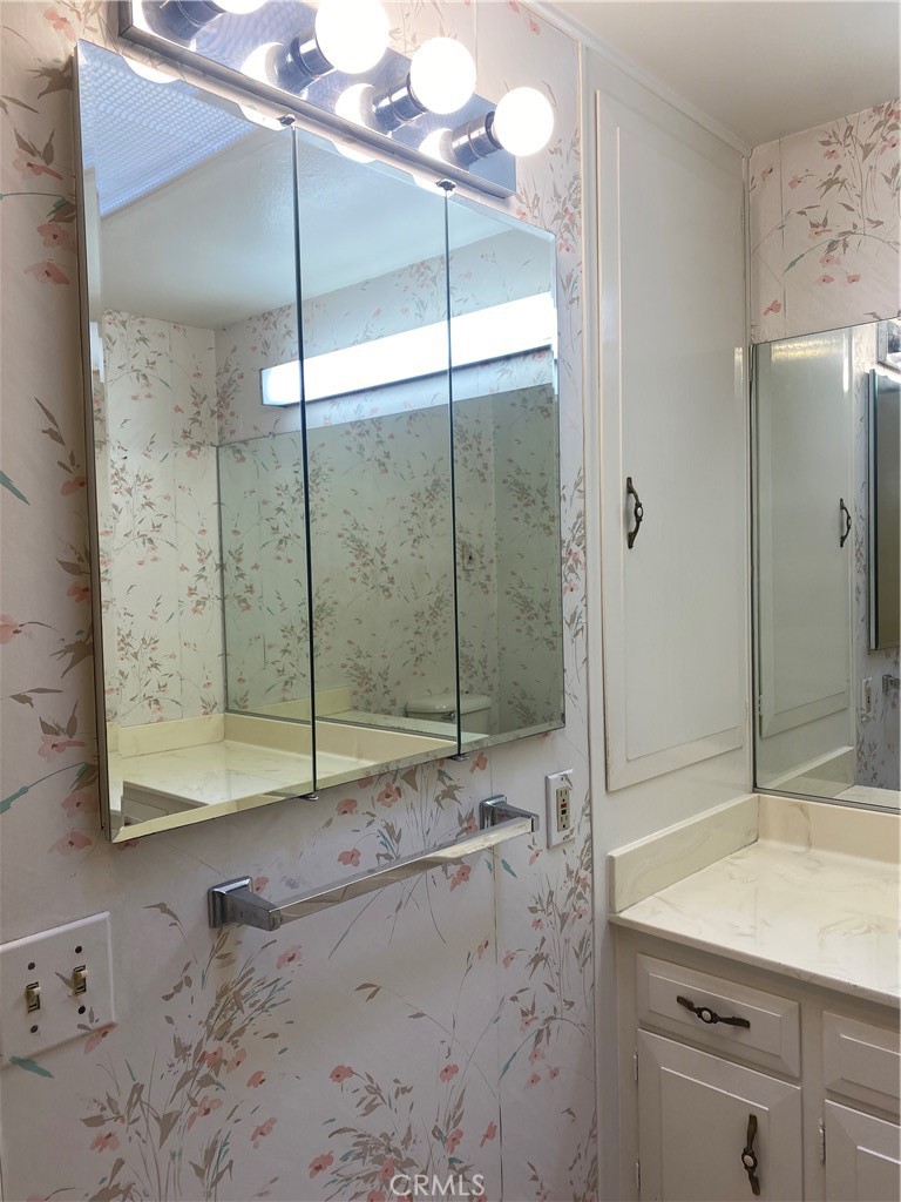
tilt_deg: -1.2
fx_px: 902
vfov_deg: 67.3
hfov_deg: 53.1
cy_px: 601
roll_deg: +0.8
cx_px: 450
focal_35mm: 26
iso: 40
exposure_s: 1/120
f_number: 1.8
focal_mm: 4.25
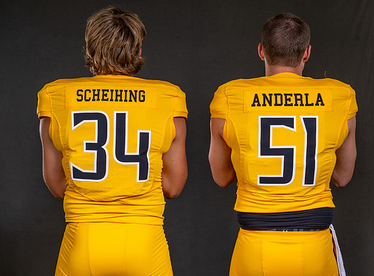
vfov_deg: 24.2
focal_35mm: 60
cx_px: 257
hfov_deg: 32.0
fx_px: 644
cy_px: 147
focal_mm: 43
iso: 100
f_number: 8
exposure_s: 1/320
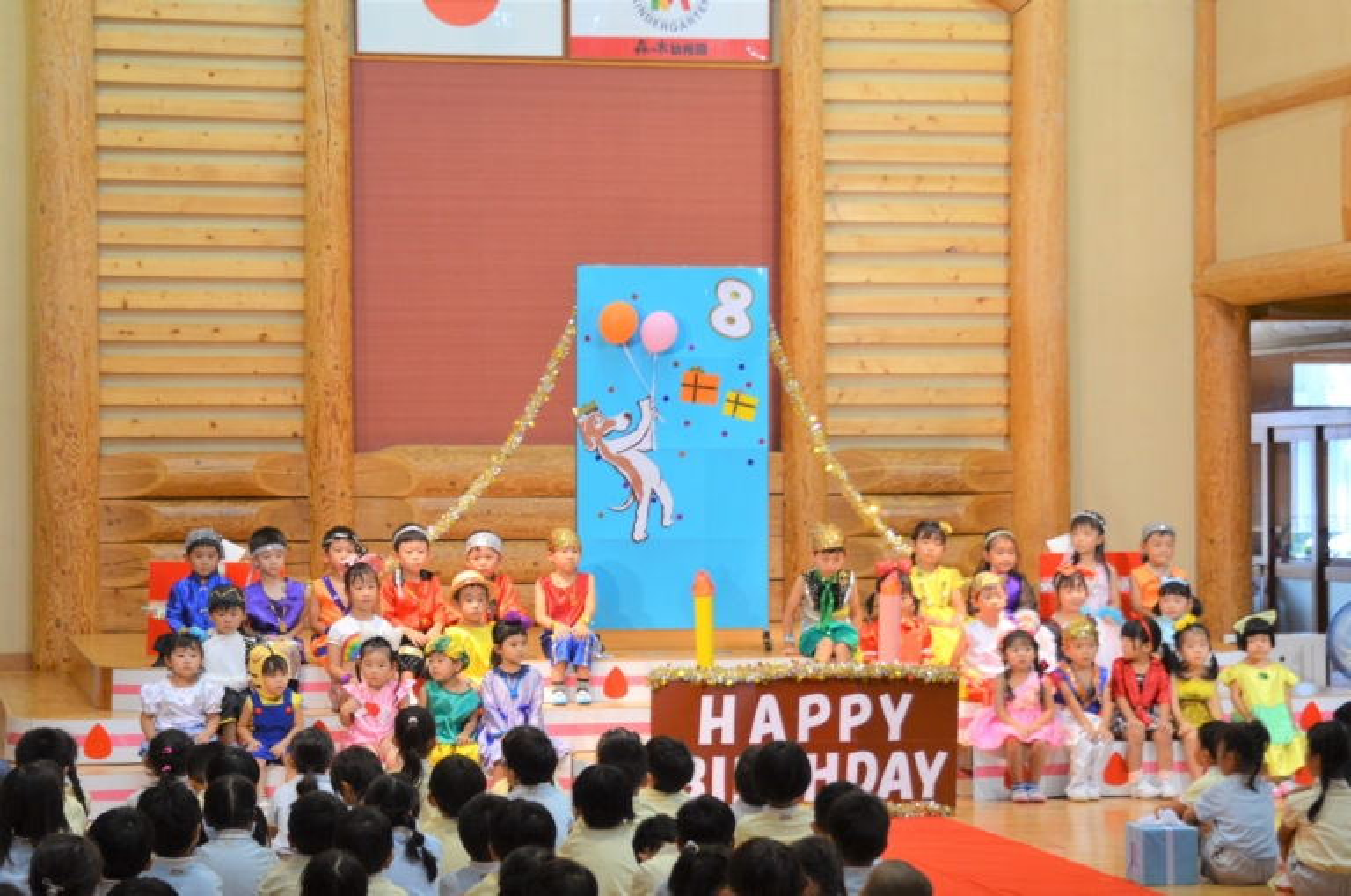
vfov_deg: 15.6
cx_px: 676
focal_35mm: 87
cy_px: 448
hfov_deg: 23.4
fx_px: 3259
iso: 560
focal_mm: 58
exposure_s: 1/60
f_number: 4.5
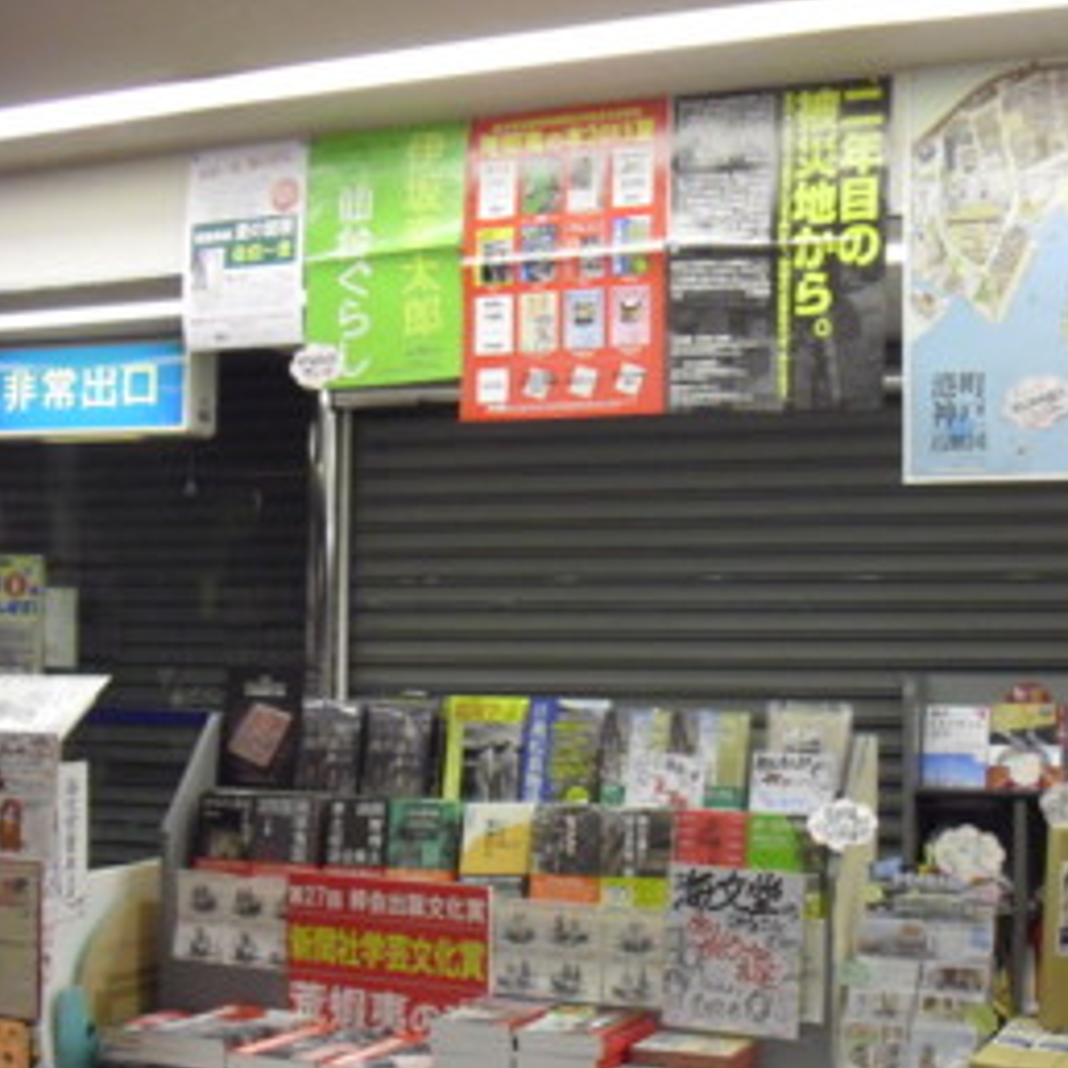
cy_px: 613
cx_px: 753
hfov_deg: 32.4
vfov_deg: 32.7
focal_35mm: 52
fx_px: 1815
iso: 400
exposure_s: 1/80
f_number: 2.8
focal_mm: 6.2
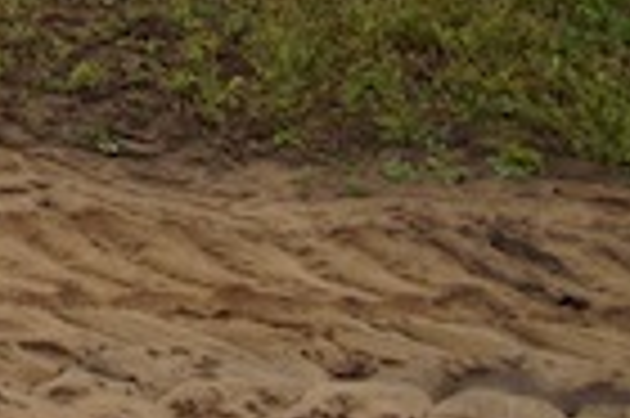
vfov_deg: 12.5
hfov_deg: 14.8
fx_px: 1503
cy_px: -582
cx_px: -878
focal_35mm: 86
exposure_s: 1/100
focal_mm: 10
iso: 100
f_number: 7.1
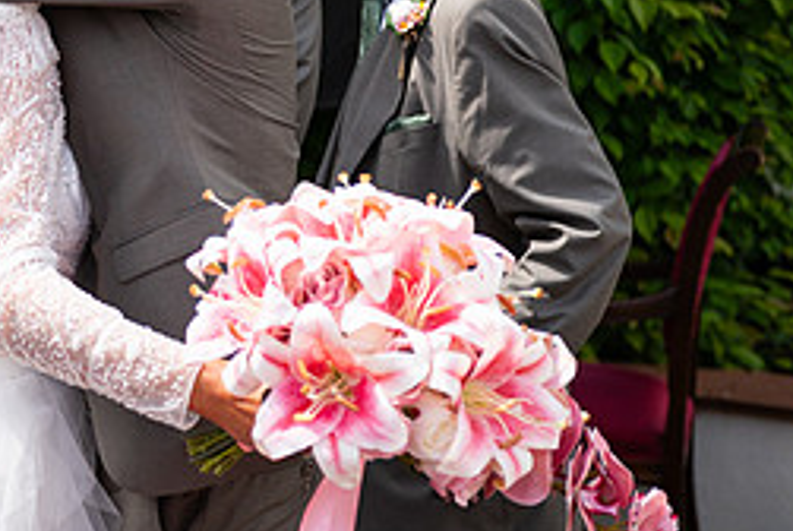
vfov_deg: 10.2
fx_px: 2955
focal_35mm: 134
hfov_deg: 15.0
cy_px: -11
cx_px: -13
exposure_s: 1/1250
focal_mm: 58
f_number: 3.5
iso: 160
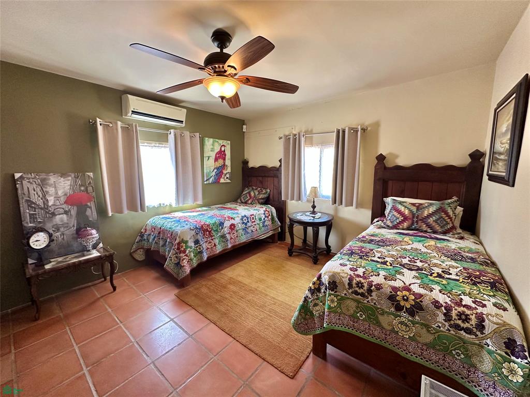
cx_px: 265
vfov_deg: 85.7
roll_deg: -0.1
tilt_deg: -7.9
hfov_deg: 102.1
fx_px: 214
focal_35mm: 14
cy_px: 198
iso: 200
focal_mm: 2.22
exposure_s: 1/60
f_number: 2.2
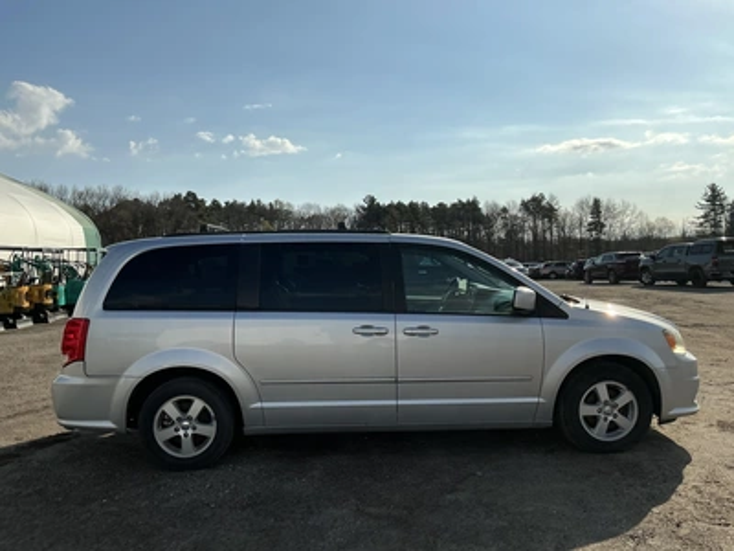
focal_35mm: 28
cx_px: 367
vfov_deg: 49.7
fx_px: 594
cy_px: 276
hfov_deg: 63.4
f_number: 1.8
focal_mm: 3
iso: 25
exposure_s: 1/3788
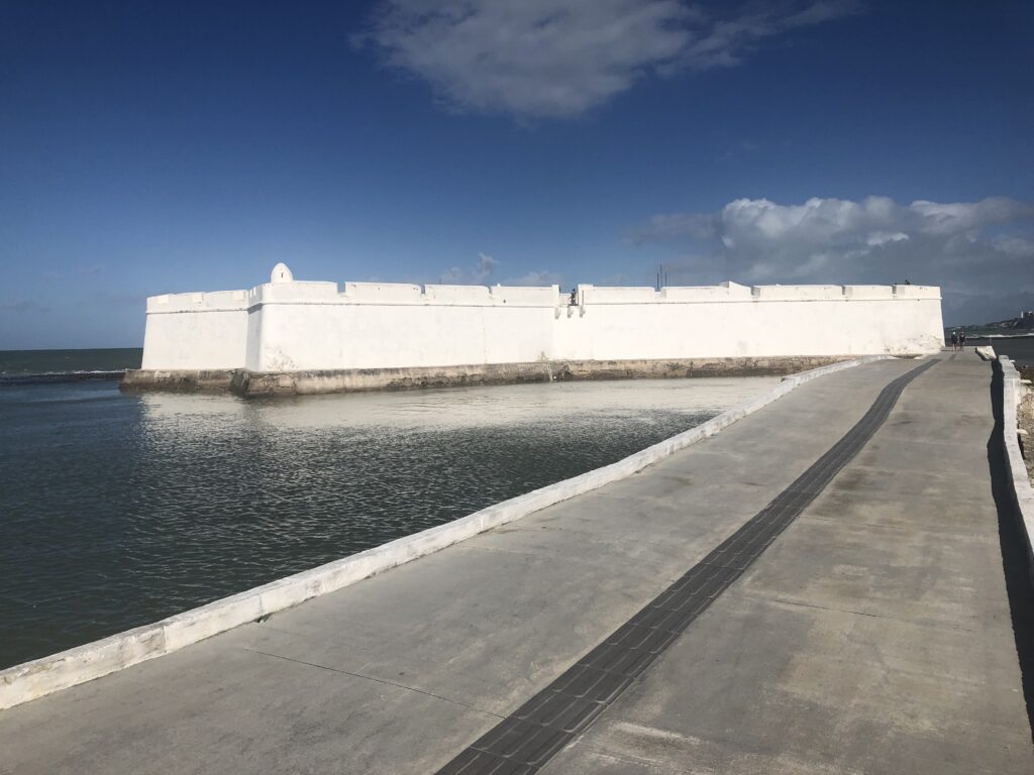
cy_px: 388
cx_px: 517
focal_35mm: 28
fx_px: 836
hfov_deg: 63.4
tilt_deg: -2.4
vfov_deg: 49.7
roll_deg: +1.9
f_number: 1.8
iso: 25
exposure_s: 1/6897
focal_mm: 3.99
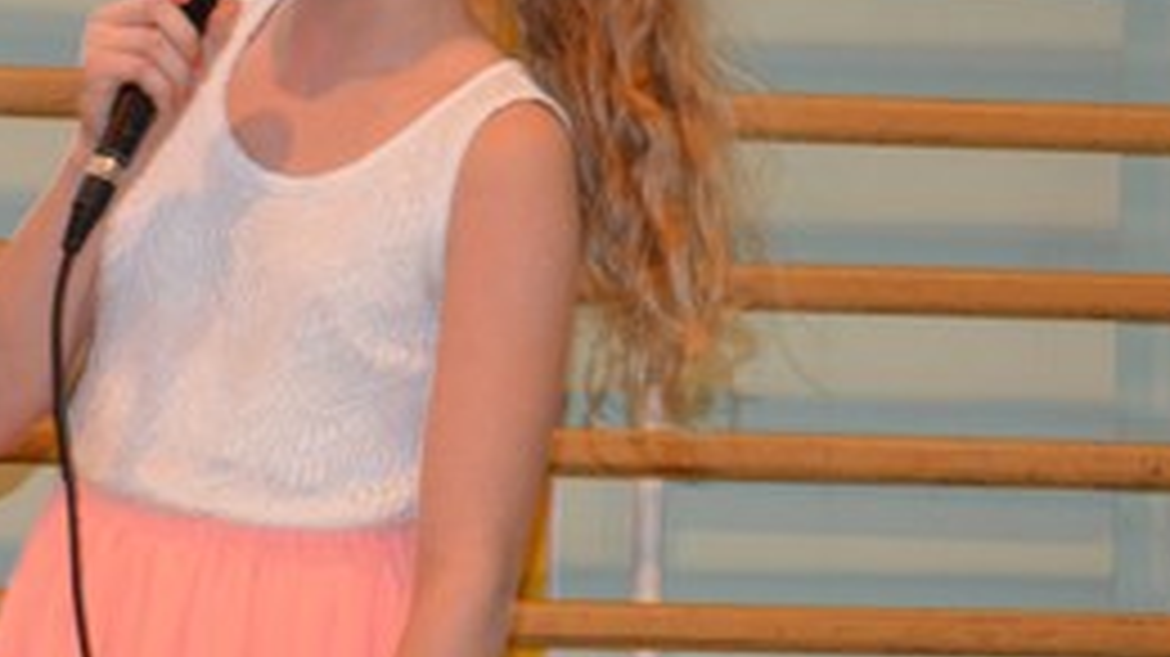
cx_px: 230
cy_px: 425
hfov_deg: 8.5
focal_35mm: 252
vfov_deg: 4.8
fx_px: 7815
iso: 1400
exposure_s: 1/60
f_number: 5
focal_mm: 52
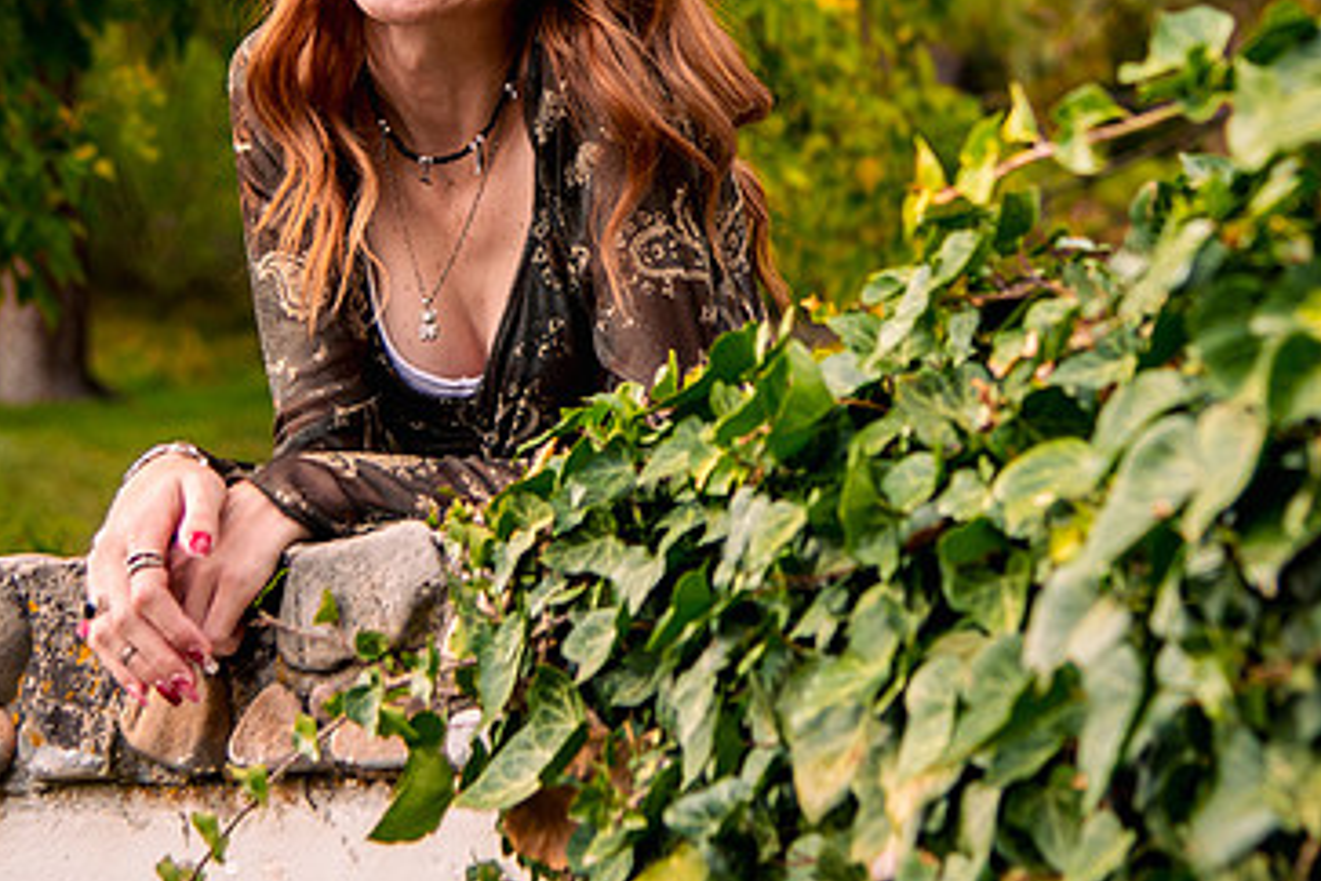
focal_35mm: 139
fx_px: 5100
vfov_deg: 9.8
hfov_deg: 14.7
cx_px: 815
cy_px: 110
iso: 200
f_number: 4
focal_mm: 55
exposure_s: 1/100
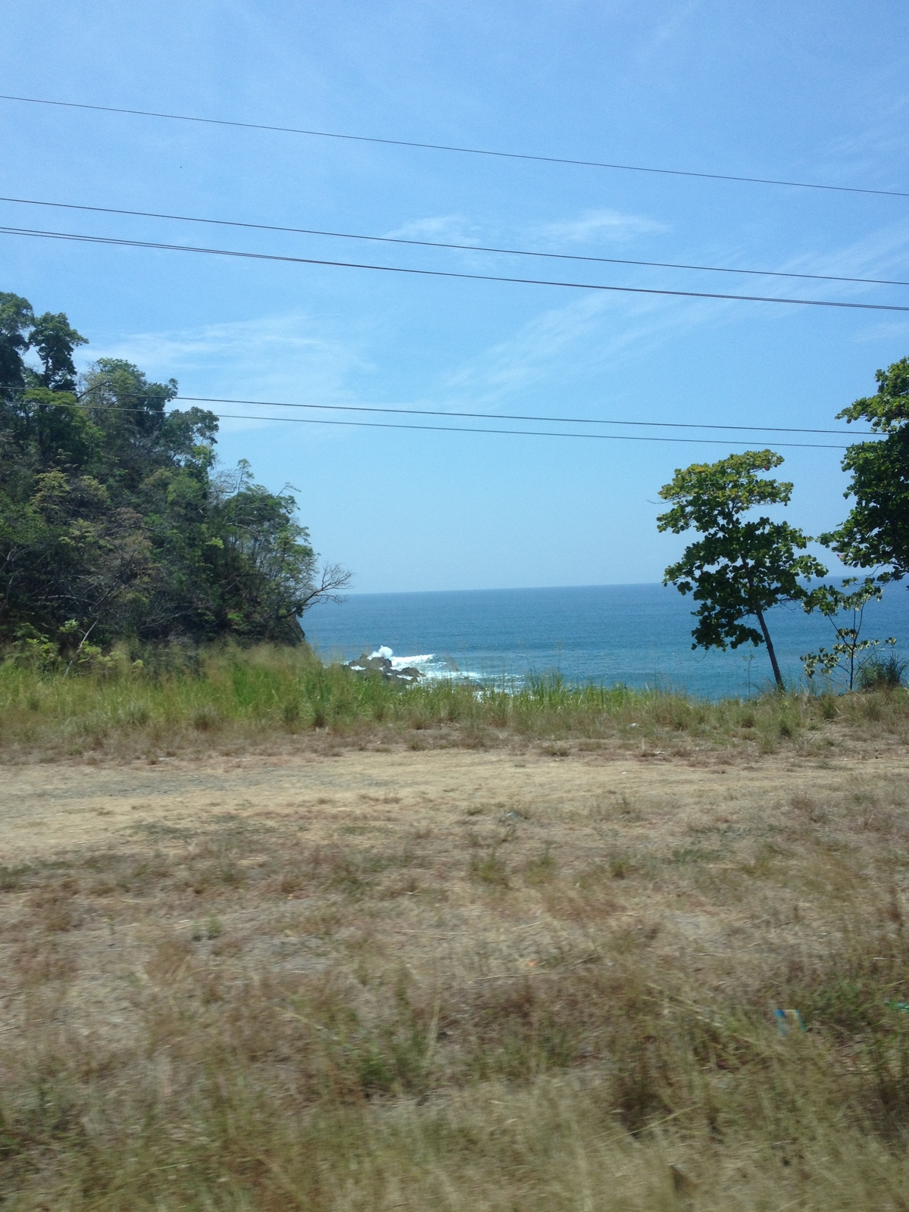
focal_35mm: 35
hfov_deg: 40.7
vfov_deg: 52.6
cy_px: 606
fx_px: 1225
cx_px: 454
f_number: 2.4
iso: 50
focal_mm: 4.28
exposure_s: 1/502
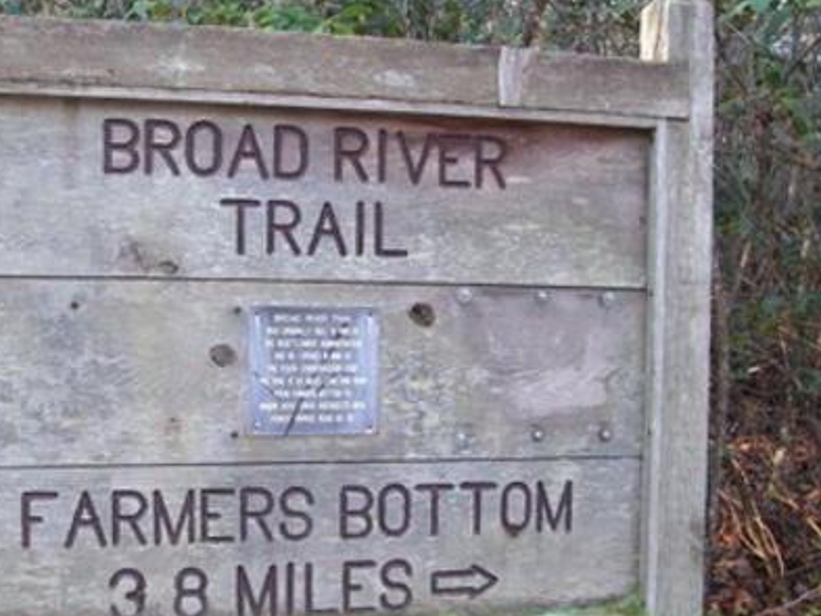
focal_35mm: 58
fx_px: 1376
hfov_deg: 33.1
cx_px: 313
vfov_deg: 25.2
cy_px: 370
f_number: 3.3
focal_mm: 6.3
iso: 160
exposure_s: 1/50
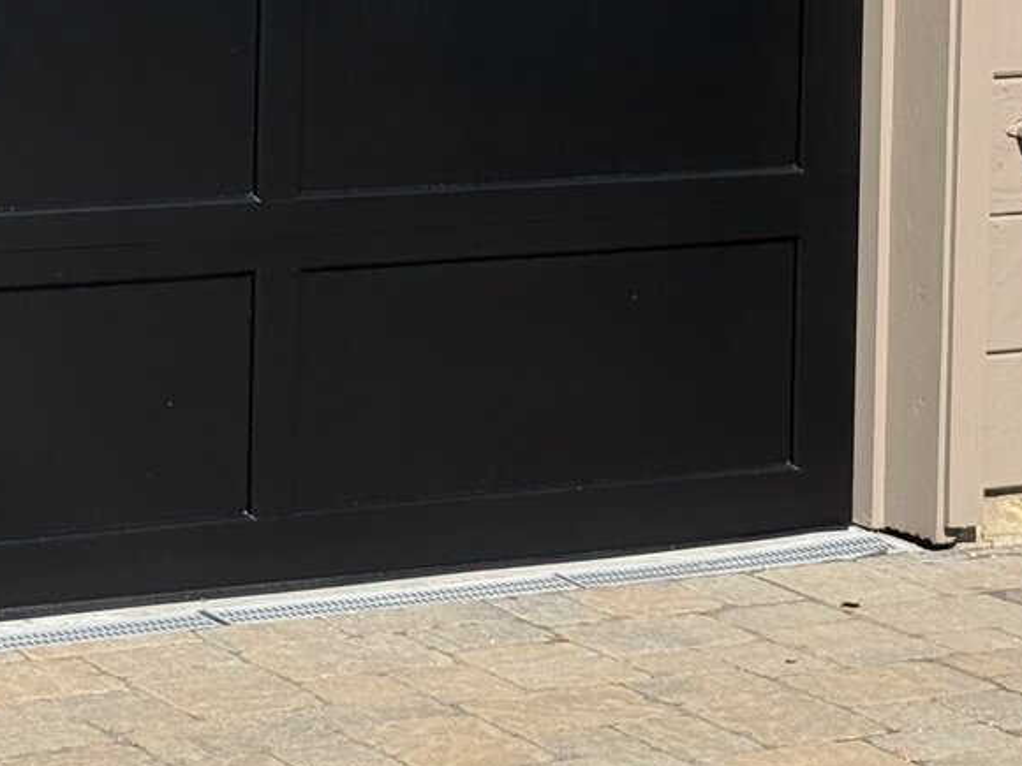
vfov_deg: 9.2
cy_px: -155
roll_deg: -1.4
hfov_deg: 12.4
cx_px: 710
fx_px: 4694
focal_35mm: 159
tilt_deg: -3.5
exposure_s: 1/3597
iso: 64
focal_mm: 6.76
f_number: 1.78
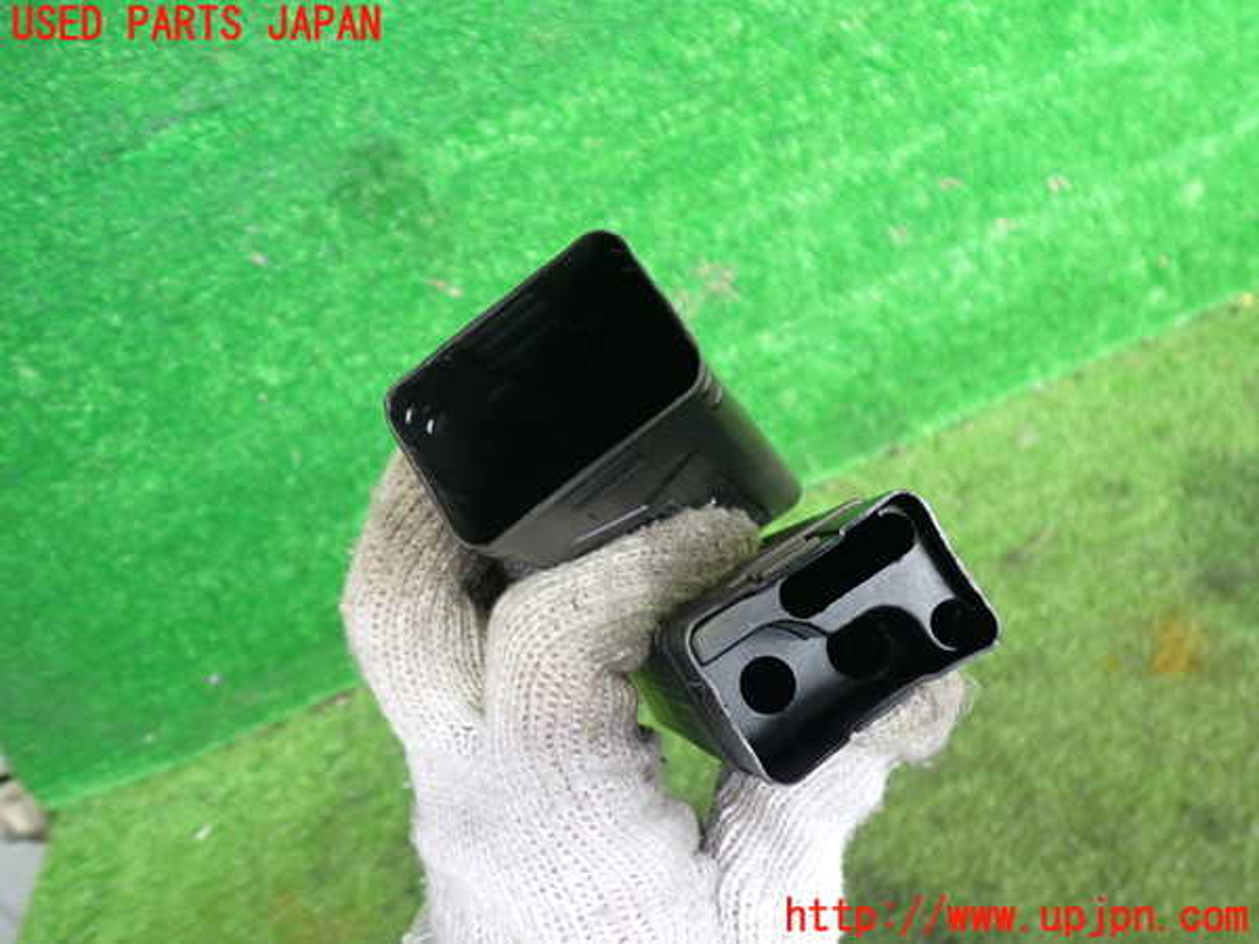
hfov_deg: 60.0
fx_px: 1091
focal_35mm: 30
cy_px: 472
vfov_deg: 46.8
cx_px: 630
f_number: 2.3
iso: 250
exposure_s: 1/30
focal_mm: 5.4
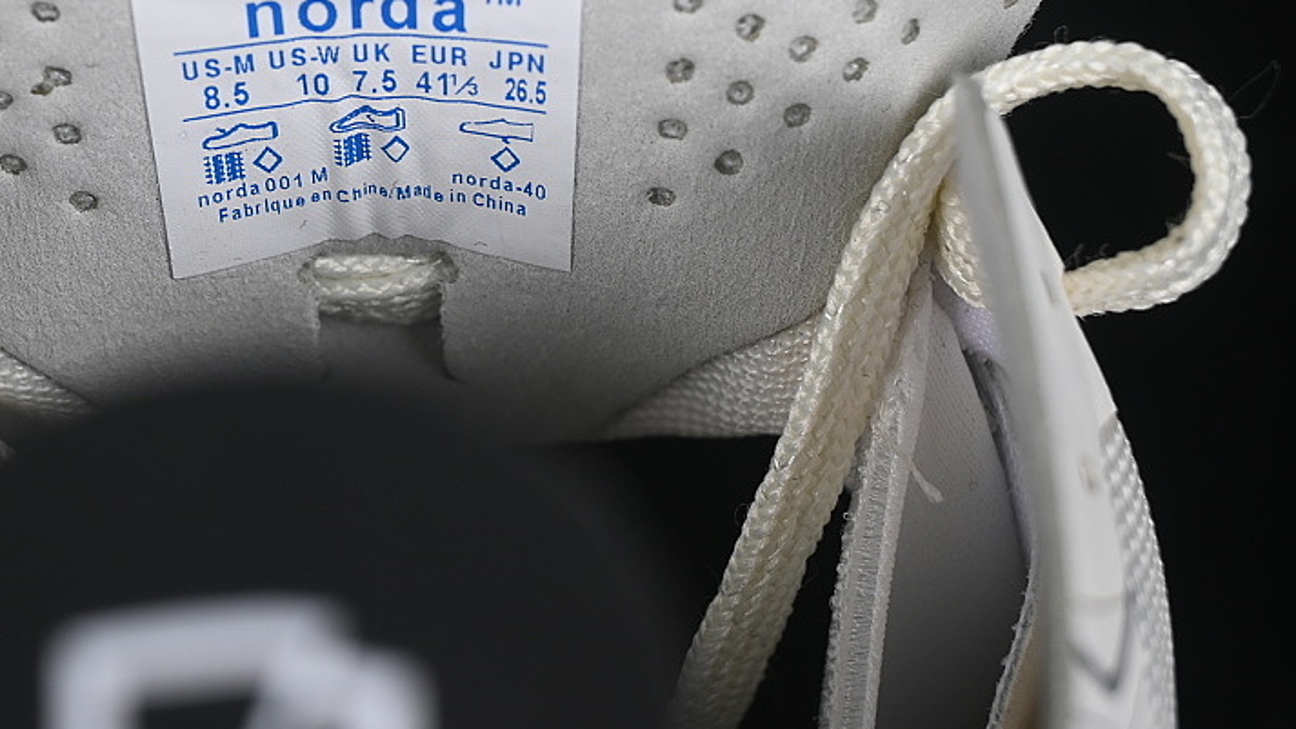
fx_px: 4089
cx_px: 347
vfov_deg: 10.2
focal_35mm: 119
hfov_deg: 17.9
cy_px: 131
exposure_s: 1/80
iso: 160
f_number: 8
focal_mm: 50
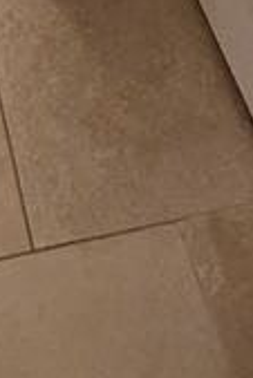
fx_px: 978
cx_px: -22
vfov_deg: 13.1
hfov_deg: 14.4
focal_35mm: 93
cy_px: -626
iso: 640
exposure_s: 1/50
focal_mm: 2.22
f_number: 2.2
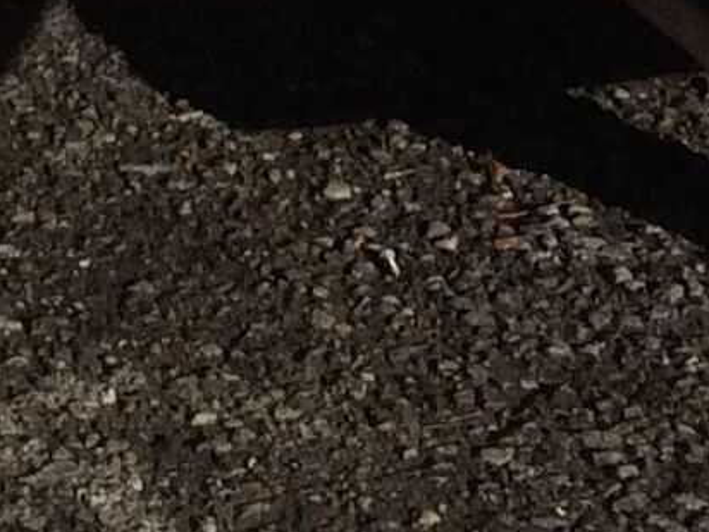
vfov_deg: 5.8
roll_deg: +0.4
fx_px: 4711
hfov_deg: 8.5
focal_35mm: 230
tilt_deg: -7.7
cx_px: -224
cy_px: -1272
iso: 40
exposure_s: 1/5128
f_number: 2.2
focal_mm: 4.15
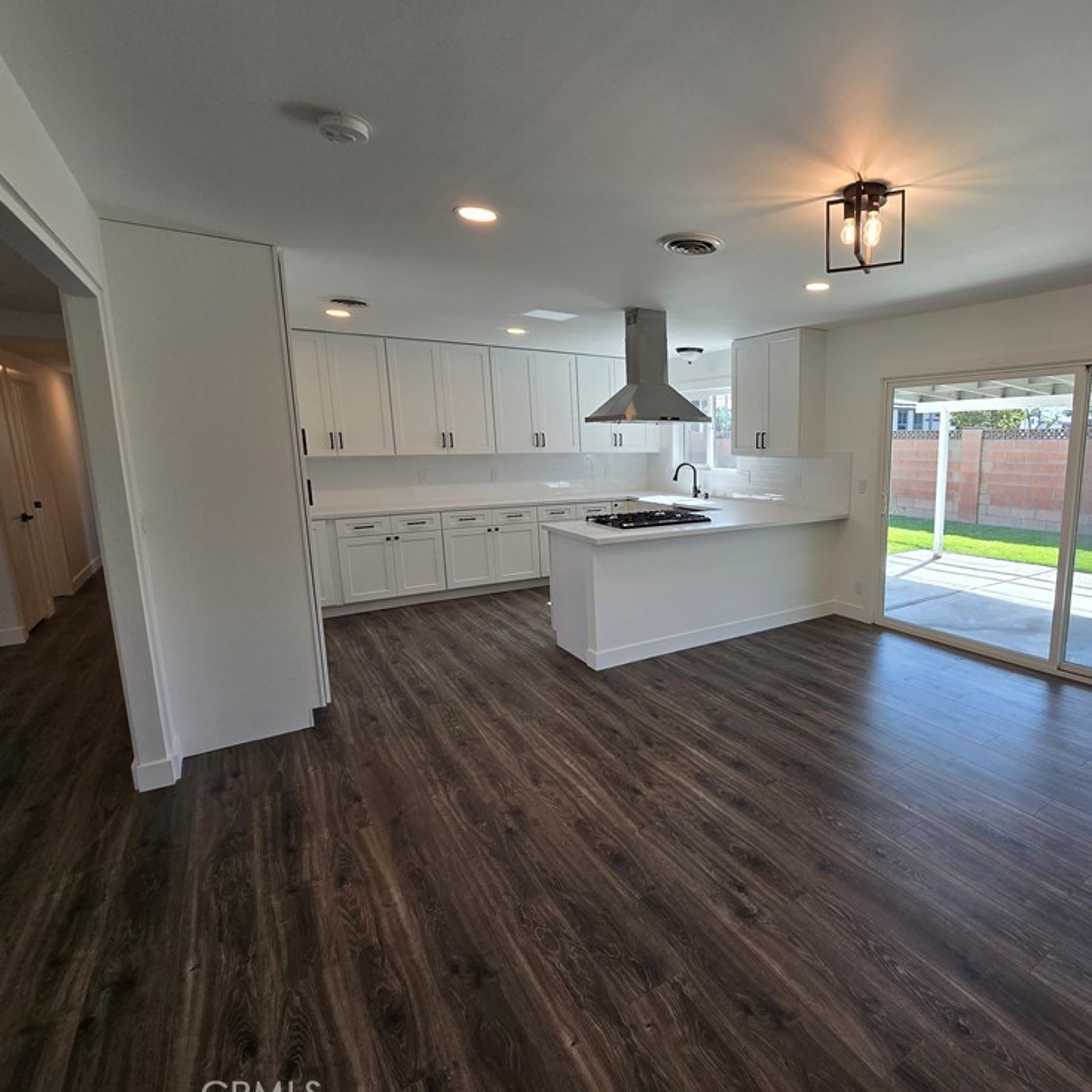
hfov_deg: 84.1
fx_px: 571
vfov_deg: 87.4
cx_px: 737
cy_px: 545
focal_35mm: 16
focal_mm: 2.2
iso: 50
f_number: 2.2
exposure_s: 1/168
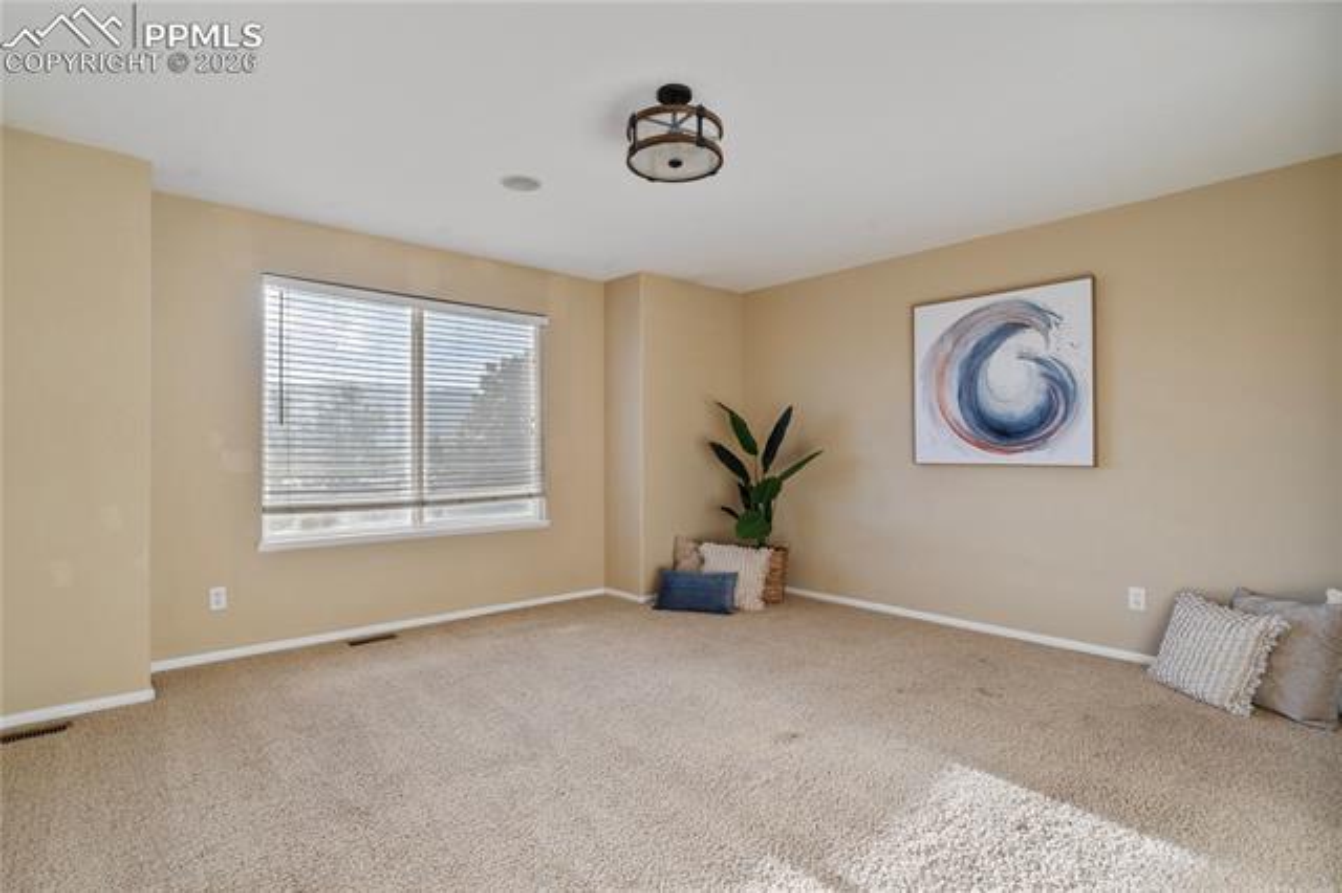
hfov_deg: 90.0
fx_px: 671
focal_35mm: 18
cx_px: 671
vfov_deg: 67.3
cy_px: 446
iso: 200
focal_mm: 18
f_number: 8
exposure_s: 1/30
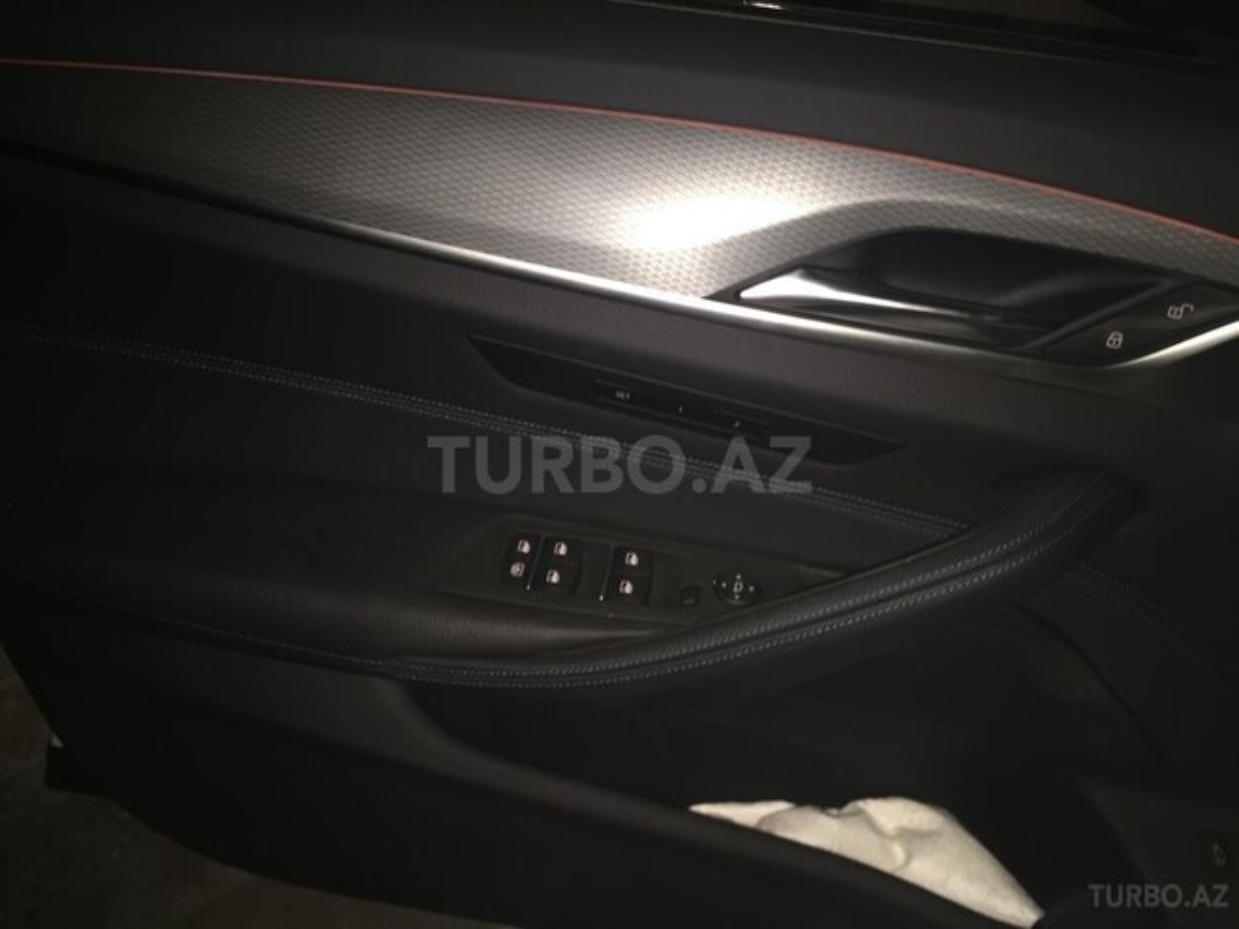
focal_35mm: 29
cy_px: 464
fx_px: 1038
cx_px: 620
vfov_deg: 48.2
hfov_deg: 61.7
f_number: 2.2
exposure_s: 1/17
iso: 50
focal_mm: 4.15
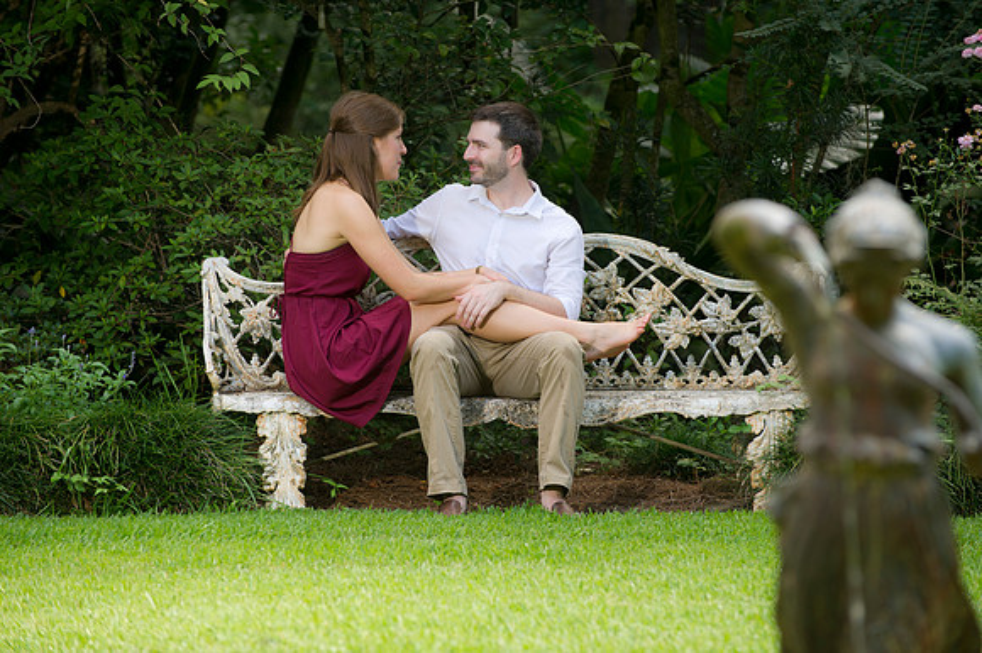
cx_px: 491
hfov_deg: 10.3
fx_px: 5452
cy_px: 326
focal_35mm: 200
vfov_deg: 6.9
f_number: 4
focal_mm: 200
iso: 320
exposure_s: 1/125
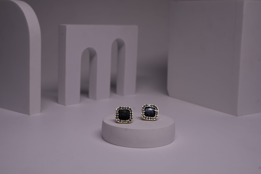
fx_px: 377
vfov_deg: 26.0
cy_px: 87
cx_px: 130
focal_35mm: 52
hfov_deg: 38.2
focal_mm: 35
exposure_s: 1/100
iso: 320
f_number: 10
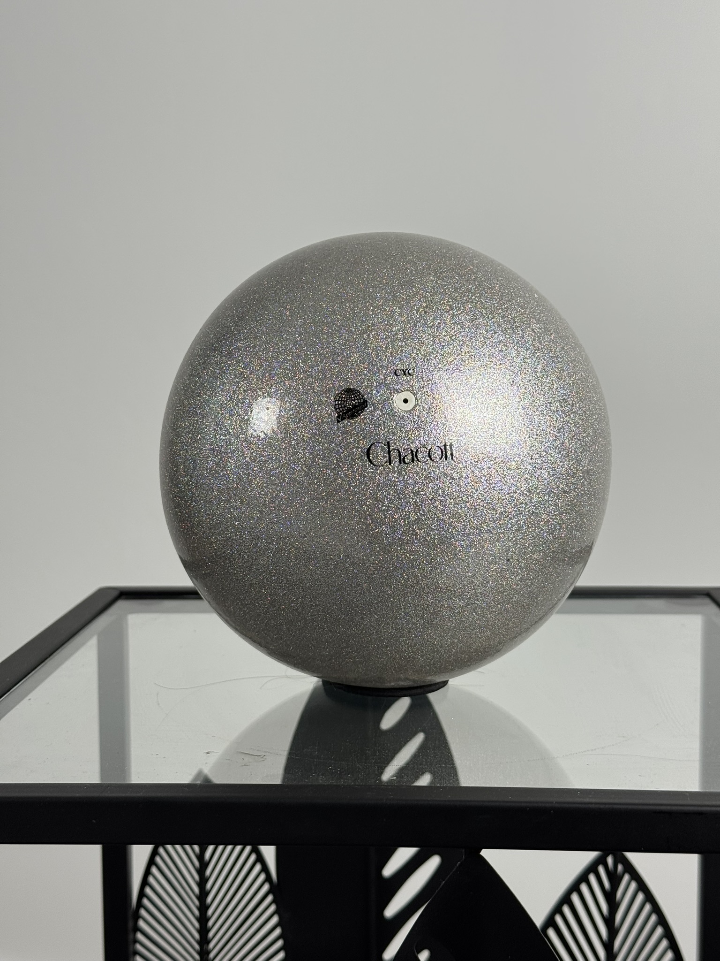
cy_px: 480
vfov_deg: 39.7
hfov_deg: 30.3
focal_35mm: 48
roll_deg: +0.4
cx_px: 360
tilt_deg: -7.2
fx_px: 1331
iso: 64
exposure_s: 1/100
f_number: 1.78
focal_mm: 6.76
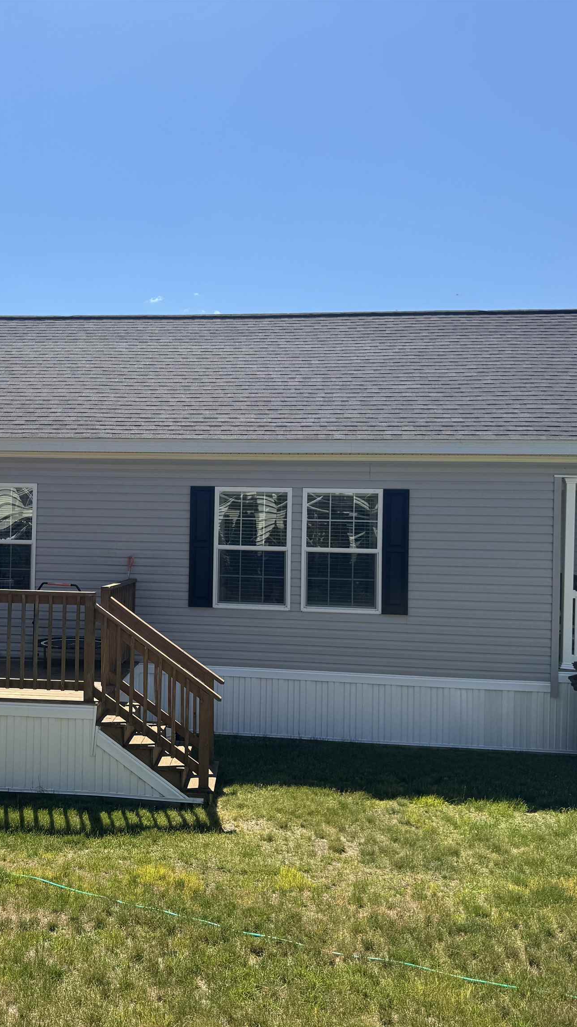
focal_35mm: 35
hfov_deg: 32.9
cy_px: 514
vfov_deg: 56.6
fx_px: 952
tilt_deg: +1.5
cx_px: 129
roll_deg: -1.6
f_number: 1.78
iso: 80
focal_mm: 6.76
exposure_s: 1/4608
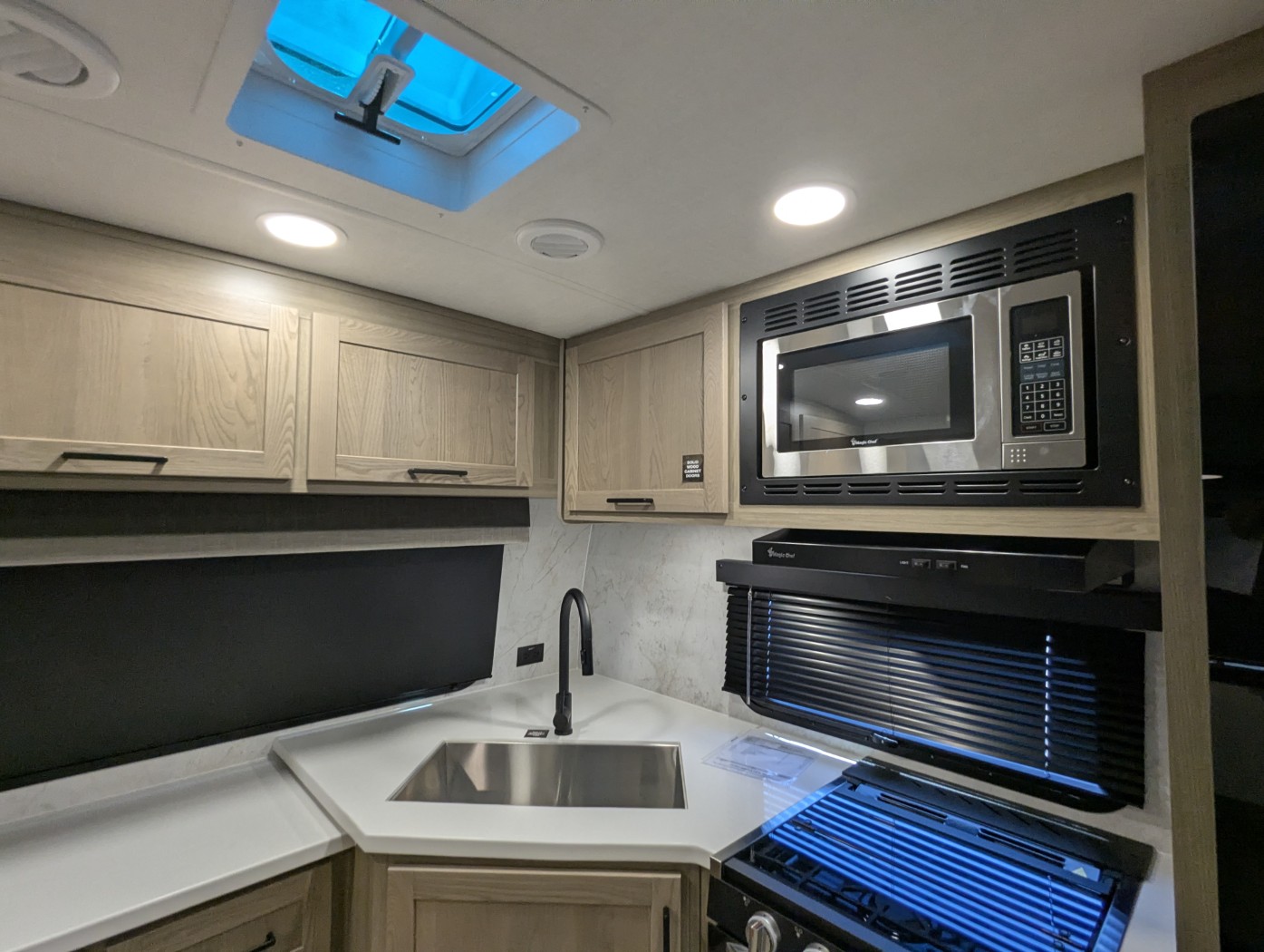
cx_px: 632
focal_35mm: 16
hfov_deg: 94.4
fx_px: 585
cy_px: 476
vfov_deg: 78.2
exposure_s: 1/87.2
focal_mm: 2.35
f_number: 2.2
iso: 203
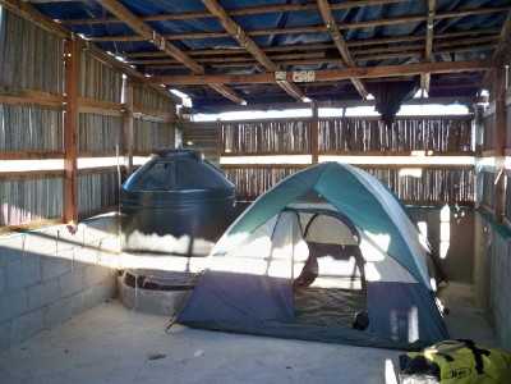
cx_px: 256
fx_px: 517
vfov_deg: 40.7
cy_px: 192
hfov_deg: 52.6
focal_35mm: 35
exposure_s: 1/60
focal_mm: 6.3
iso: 80
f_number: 3.1
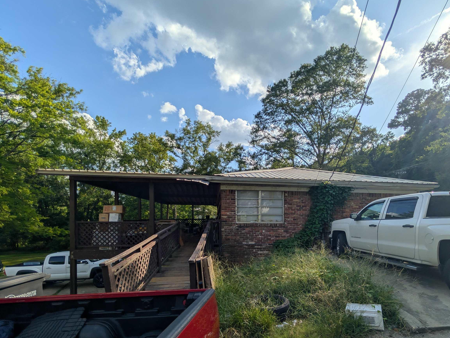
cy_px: 220
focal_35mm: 16
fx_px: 208
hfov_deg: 93.9
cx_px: 255
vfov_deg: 76.1
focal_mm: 2.02
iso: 43
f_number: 1.7
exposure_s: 1/6135
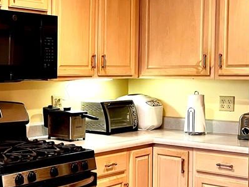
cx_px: 34
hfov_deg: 28.1
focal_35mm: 67
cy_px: 96
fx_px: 482
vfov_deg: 21.9
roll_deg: +0.3
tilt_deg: -3.4
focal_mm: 5.1
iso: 250
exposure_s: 1/60
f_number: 1.6
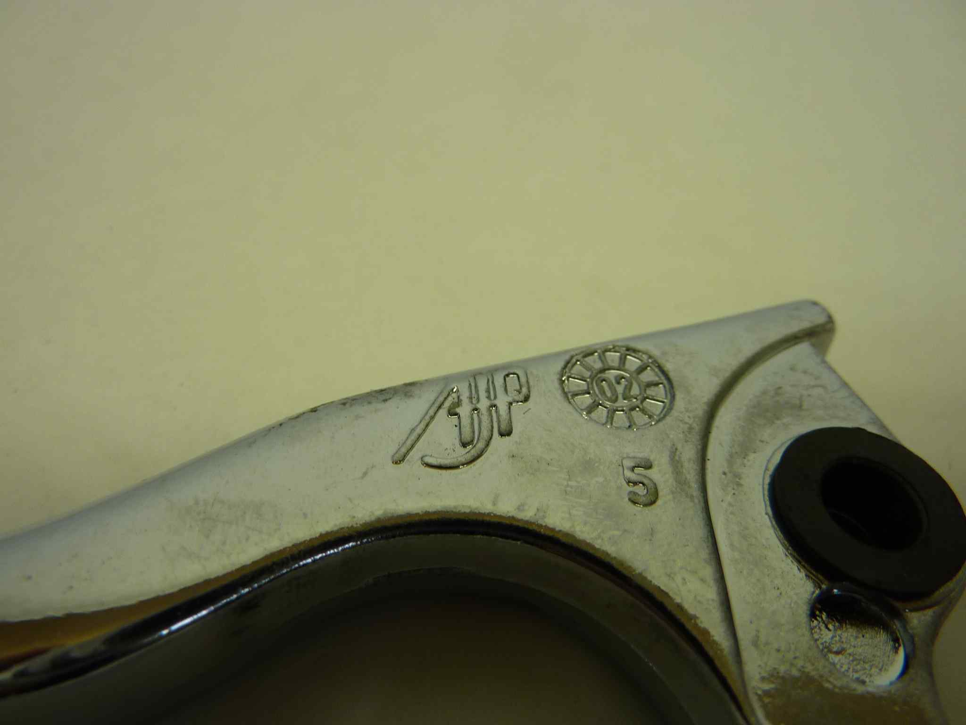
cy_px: 362
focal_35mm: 25
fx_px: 698
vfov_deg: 54.9
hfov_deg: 69.4
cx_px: 483
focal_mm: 4.1
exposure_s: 1/50
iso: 80
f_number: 3.3
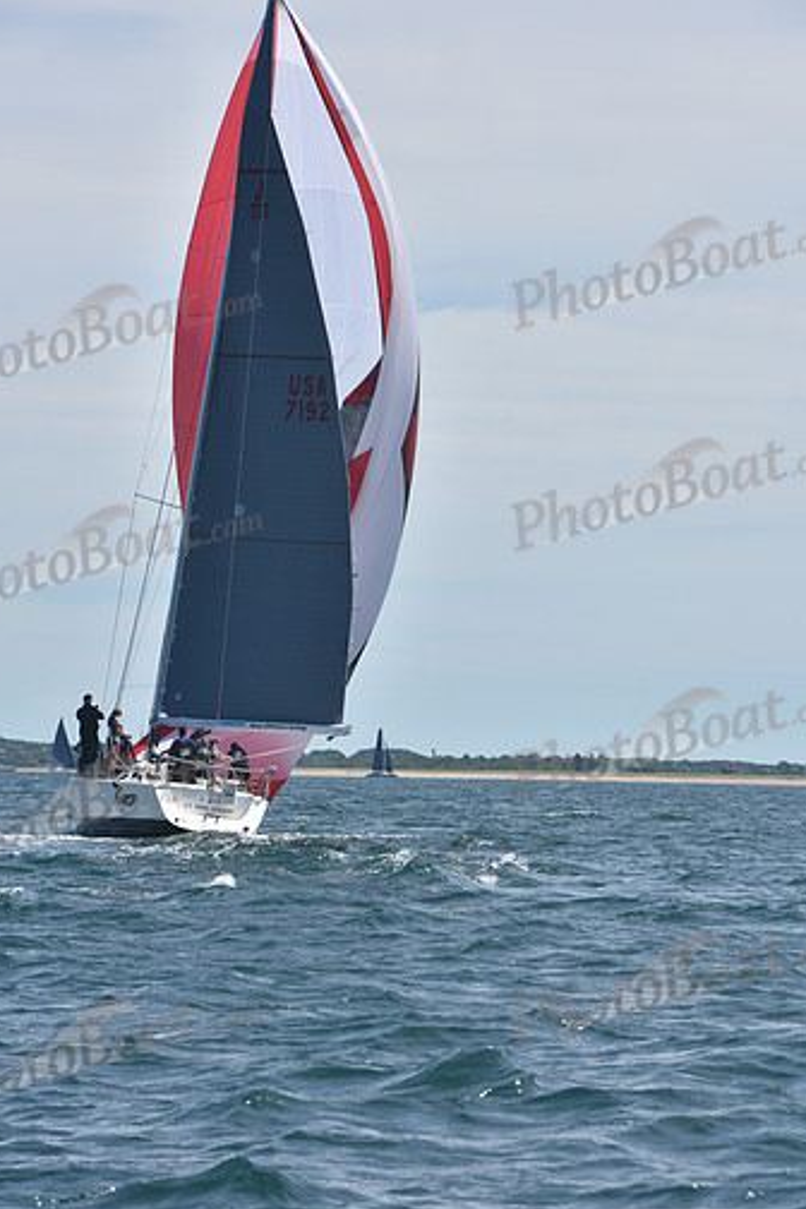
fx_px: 6179
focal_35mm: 184
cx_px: 387
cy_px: 648
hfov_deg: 7.5
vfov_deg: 11.2
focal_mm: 160
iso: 250
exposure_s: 1/800
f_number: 10
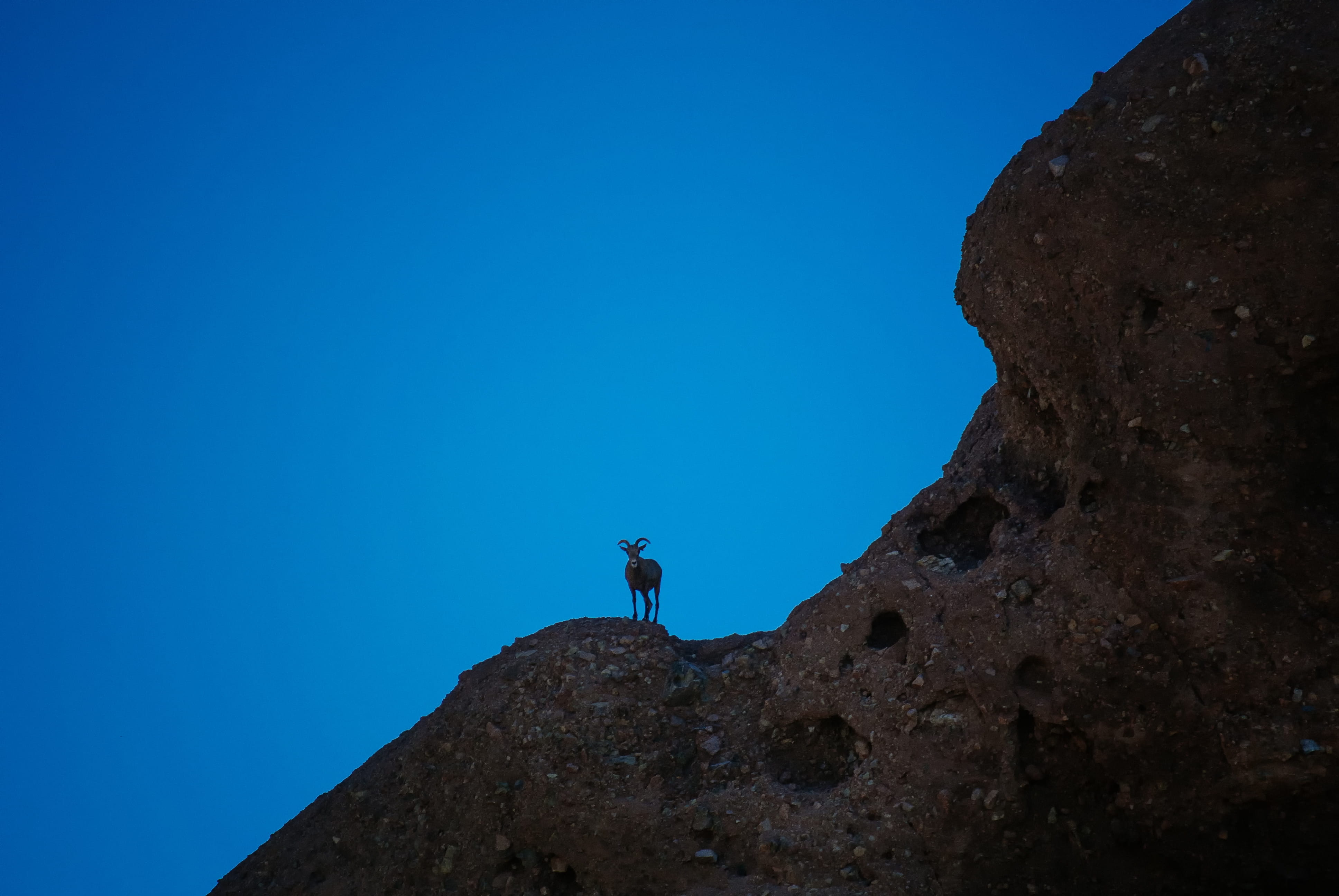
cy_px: 448
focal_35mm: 297
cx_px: 670
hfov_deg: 6.9
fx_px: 11060
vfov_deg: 4.6
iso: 100
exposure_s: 1/640
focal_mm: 110
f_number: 5.6
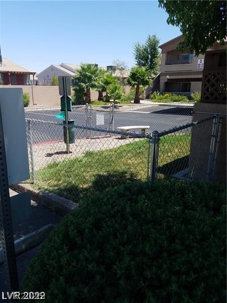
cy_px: 152
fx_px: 227
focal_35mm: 26
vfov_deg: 67.3
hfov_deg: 53.1
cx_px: 114
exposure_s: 1/1736
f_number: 1.7
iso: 50
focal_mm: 4.2
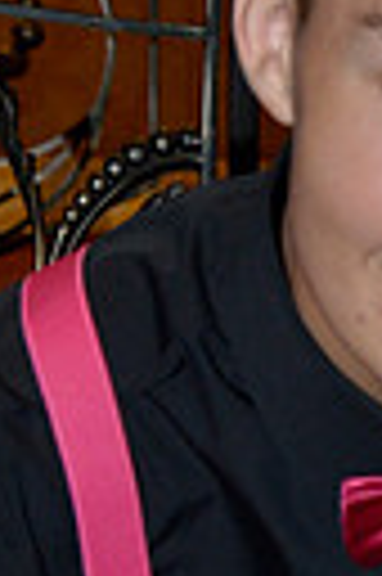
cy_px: 526
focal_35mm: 149
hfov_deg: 8.7
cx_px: 728
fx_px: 2378
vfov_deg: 13.7
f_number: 3.5
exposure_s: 1/30
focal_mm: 22
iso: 800
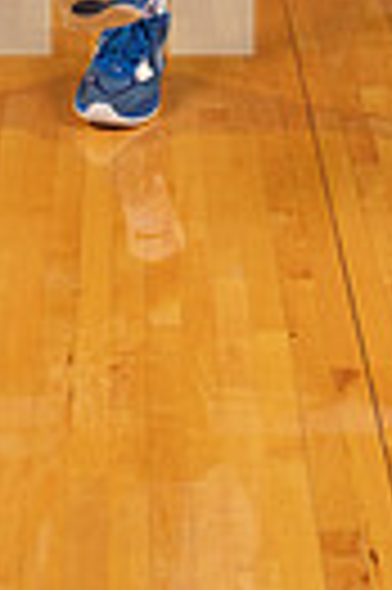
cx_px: 126
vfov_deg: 12.6
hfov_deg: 9.1
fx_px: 2473
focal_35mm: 151
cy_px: -396
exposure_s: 1/320
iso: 320
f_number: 7.1
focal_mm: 44
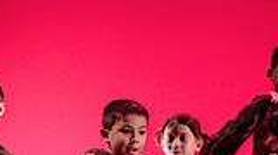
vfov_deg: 2.2
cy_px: 186
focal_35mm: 545
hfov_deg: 4.0
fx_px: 4011
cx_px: -78
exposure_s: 1/200
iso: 1600
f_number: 2.8
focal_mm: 130
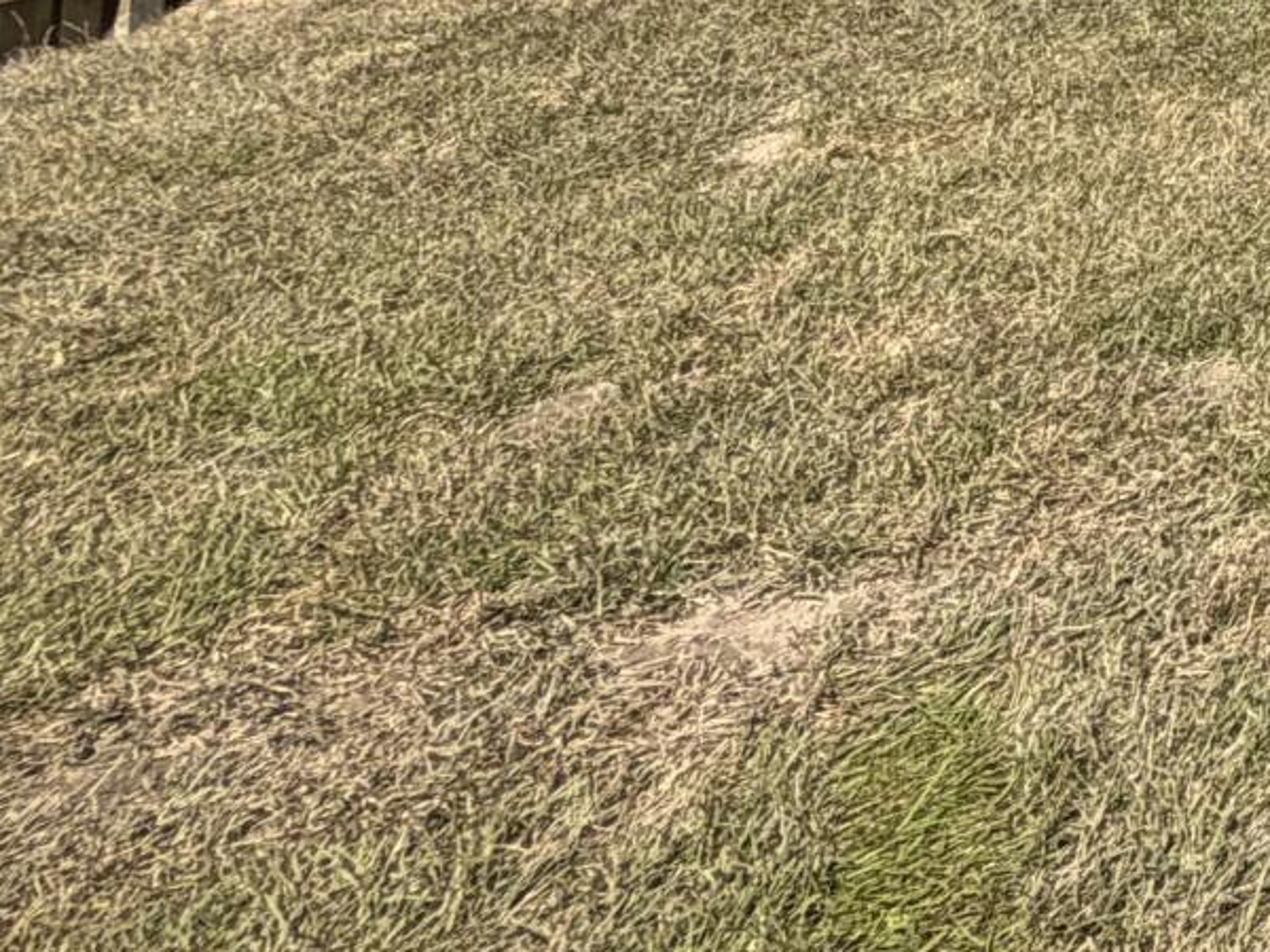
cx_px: 2798
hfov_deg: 16.7
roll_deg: +1.3
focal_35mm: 70
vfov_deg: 17.8
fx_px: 2568
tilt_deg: +7.5
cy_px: -652
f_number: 2.2
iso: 25
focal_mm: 2.22
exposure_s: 1/770
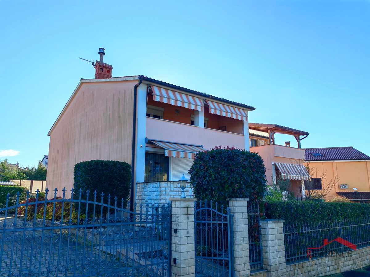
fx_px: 289
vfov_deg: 51.4
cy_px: 138
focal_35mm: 27
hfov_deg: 65.3
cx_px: 185
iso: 50
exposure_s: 1/2809
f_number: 1.8
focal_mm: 5.54
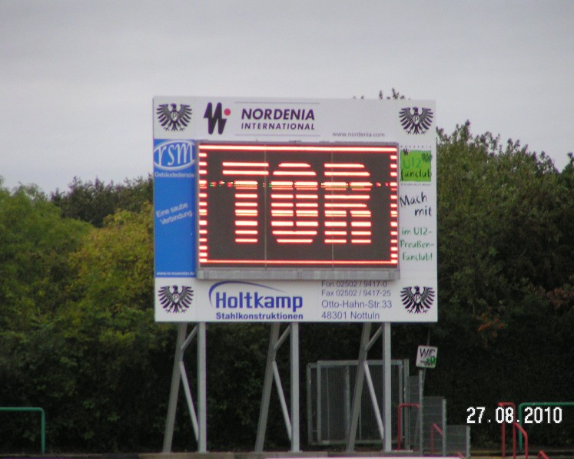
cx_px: 306
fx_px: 6746
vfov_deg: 3.9
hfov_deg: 4.9
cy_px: 230
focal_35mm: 397
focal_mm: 58
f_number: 3.5
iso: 200
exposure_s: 1/200
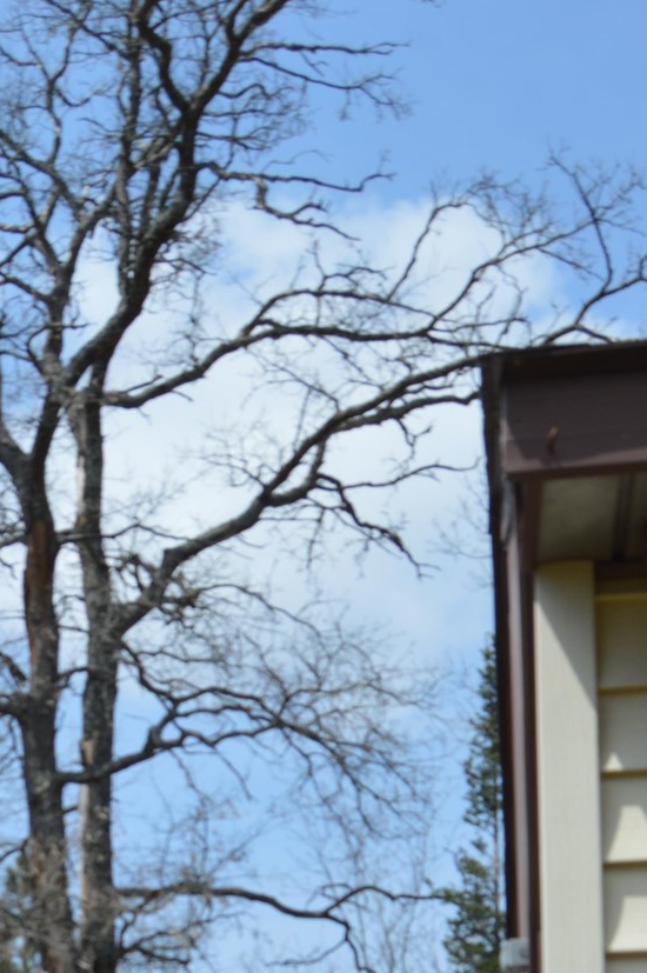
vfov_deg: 22.5
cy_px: 1311
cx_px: -62
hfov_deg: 16.6
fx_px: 2144
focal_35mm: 79
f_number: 8
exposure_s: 1/250
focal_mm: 19
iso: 100
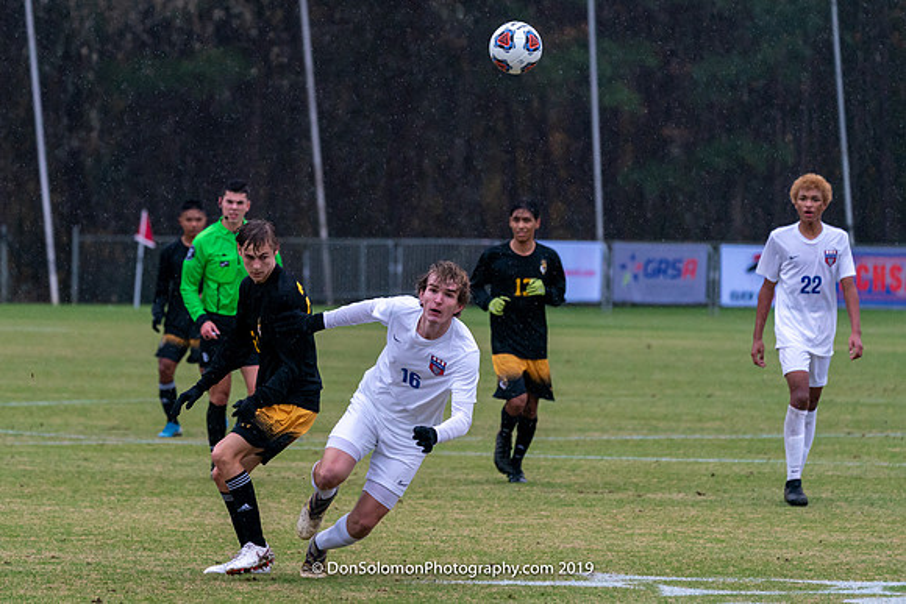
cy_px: 300
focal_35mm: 311
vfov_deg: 4.4
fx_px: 7818
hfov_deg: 6.6
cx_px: 360
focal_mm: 241
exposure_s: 1/1000
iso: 2500
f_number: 5.6
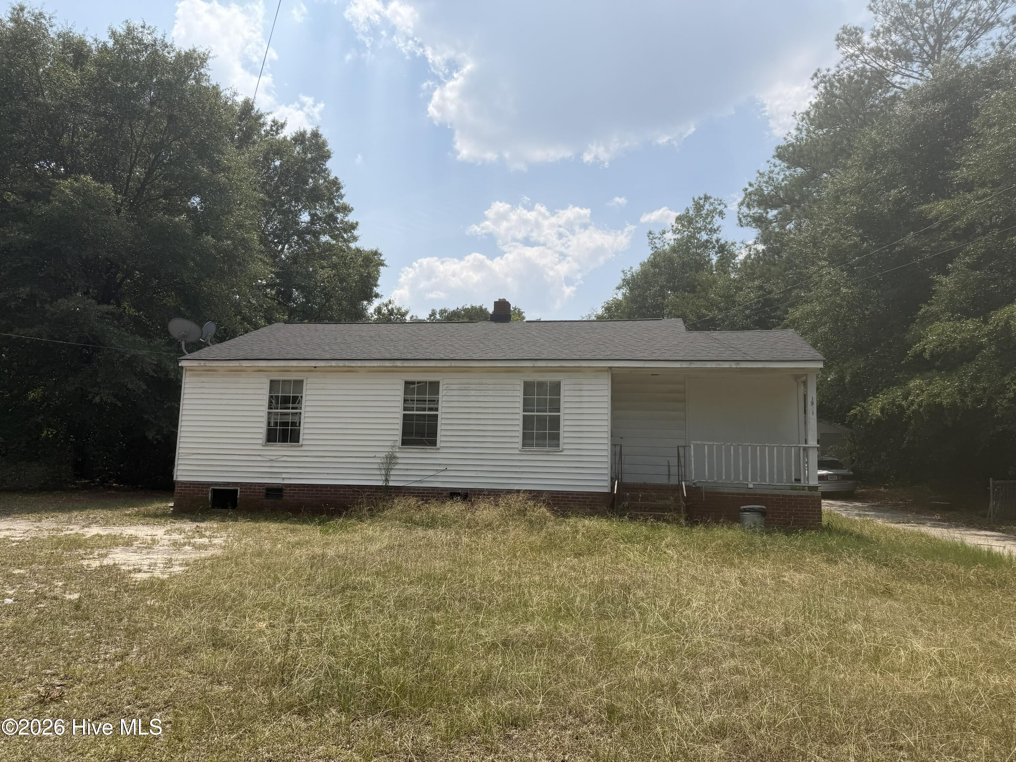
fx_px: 704
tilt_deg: +6.4
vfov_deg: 56.8
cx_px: 508
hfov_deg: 71.6
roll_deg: -0.3
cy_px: 381
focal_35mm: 24
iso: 80
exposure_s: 1/6711
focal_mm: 6.76
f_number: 1.78
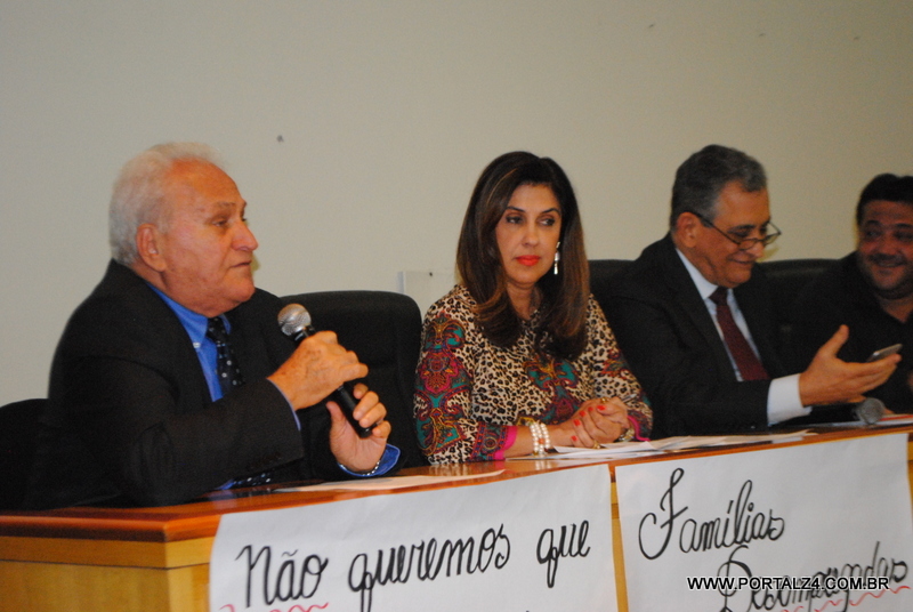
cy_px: 306
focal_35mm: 82
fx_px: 2095
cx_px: 456
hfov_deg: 24.6
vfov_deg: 16.6
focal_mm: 55
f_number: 5.6
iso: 1600
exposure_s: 1/30
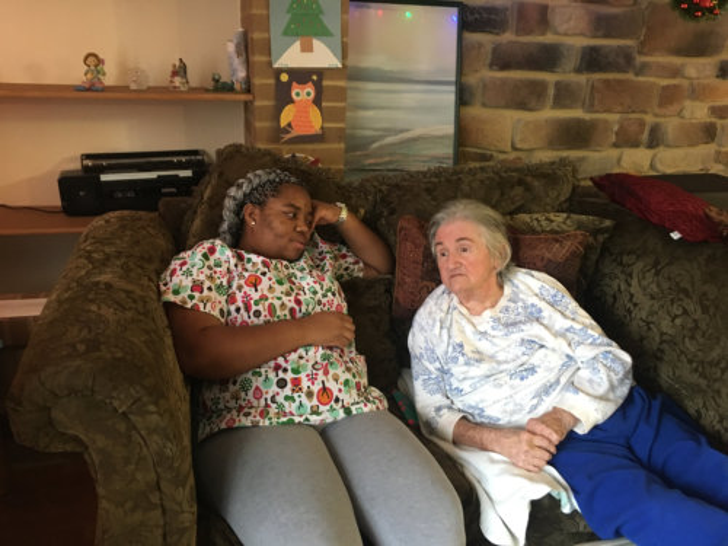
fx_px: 610
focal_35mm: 29
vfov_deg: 48.2
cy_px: 273
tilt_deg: -22.1
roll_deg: -1.5
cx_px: 364
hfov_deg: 61.7
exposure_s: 1/15
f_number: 2.2
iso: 200
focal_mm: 4.15
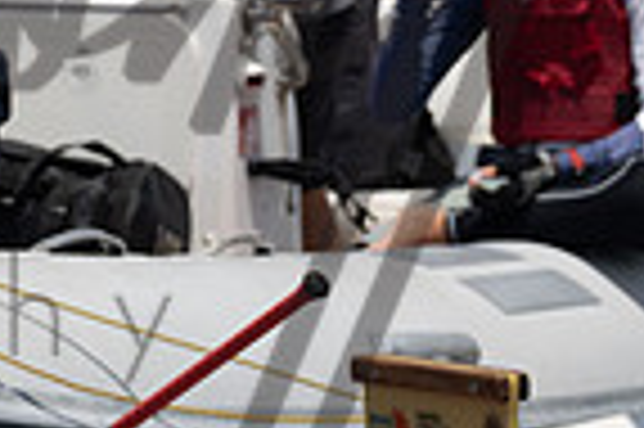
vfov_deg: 2.8
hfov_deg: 4.2
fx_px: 8720
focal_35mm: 488
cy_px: -20
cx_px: -27
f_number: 6.7
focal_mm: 120
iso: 320
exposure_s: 1/2000
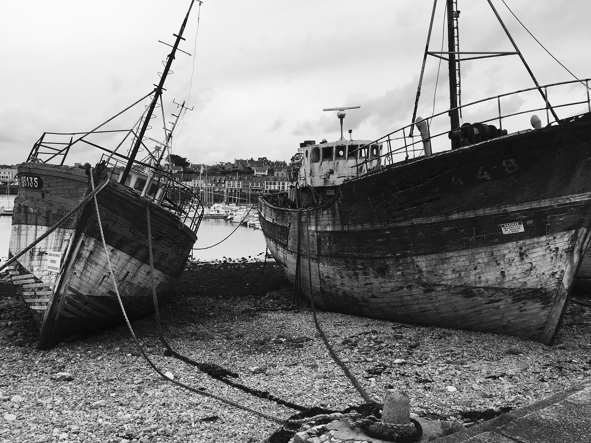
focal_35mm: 29
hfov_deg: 61.7
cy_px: 222
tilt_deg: -1.7
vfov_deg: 48.2
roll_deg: -2.0
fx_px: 495
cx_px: 296
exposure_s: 1/1603
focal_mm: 4.15
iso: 25
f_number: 2.2
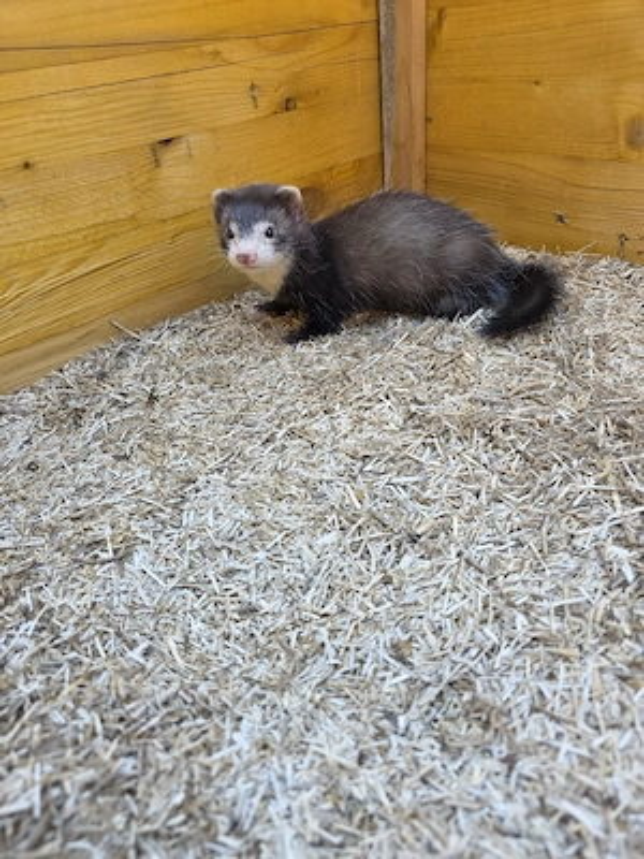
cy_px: 430
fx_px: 571
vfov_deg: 73.9
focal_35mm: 23
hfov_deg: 58.9
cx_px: 322
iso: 64
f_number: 1.7
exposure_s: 1/182
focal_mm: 6.3
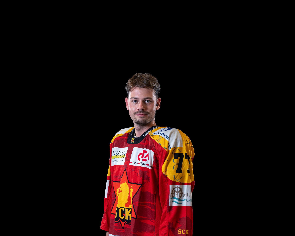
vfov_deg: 19.5
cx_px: 146
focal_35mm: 79
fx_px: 688
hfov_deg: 24.2
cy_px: 118
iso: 200
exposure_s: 1/100
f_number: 5
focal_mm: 70
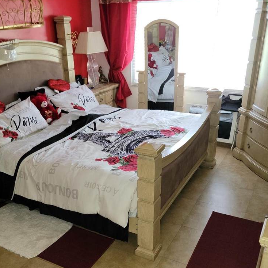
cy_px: 172
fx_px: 324
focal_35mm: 37
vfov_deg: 44.5
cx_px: 112
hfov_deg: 44.8
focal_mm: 6.7
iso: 125
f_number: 1.8
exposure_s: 1/20
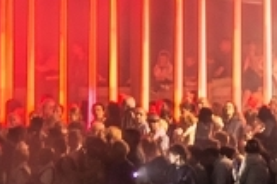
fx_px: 3316
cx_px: -486
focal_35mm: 431
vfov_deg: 3.2
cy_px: 35
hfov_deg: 4.6
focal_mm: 70
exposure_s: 1/15
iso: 1250
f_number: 3.5
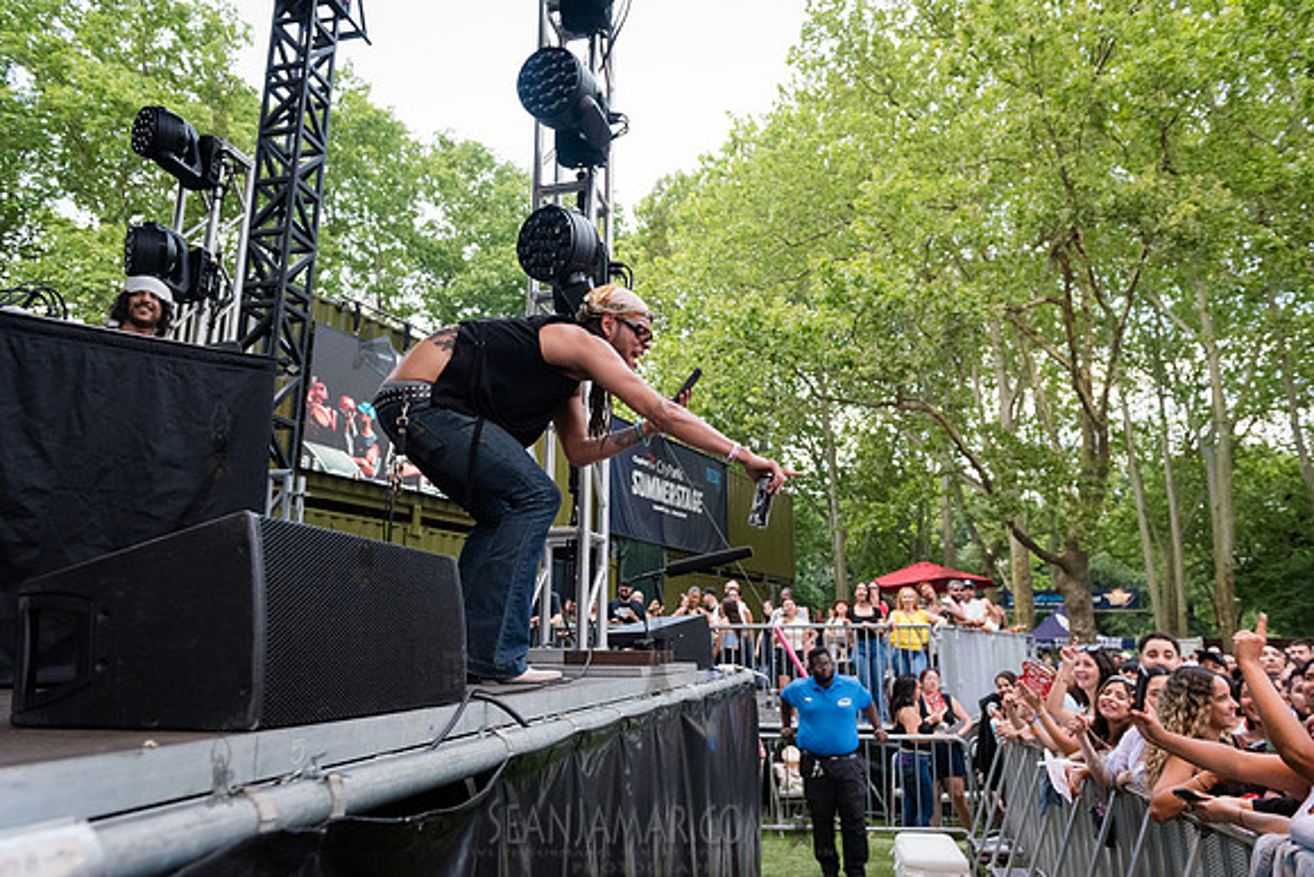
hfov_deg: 73.2
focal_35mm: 24
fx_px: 885
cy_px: 438
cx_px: 657
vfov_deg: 52.7
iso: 5000
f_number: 3.5
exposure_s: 1/320
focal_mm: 24
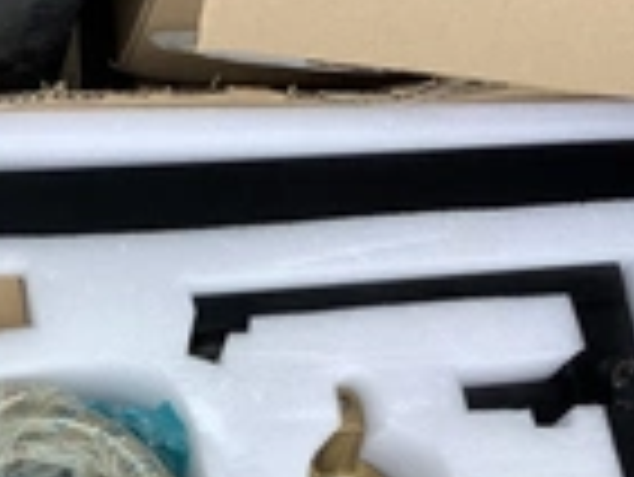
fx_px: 1613
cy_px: 464
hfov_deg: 21.8
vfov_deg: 16.5
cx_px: 76
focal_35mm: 88
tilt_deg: -71.2
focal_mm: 3.3
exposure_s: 1/574
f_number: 2.4
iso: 25
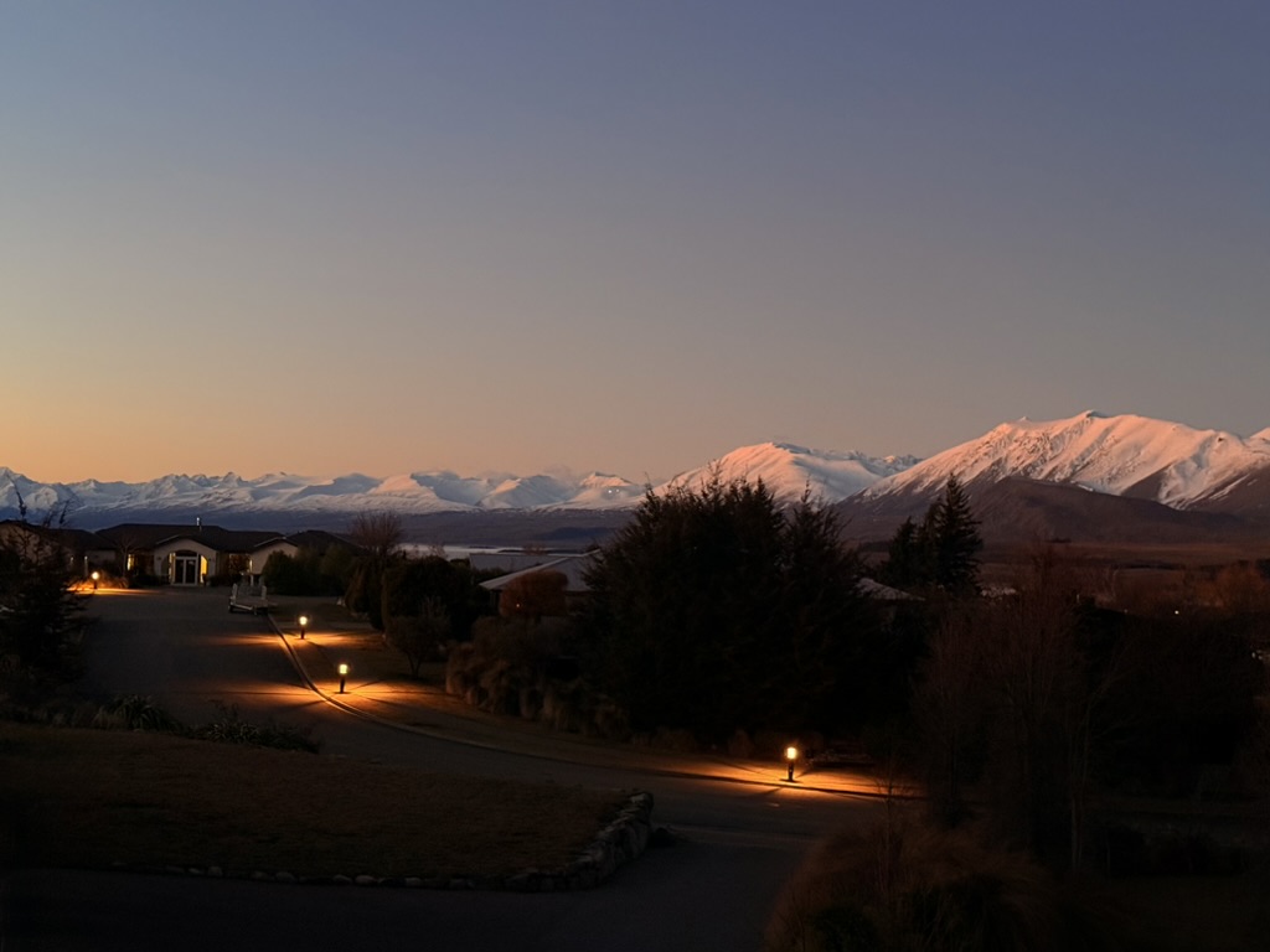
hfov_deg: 39.7
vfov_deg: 30.3
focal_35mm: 48
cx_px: 635
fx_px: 1761
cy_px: 476
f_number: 1.78
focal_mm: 6.76
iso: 800
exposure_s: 1/23
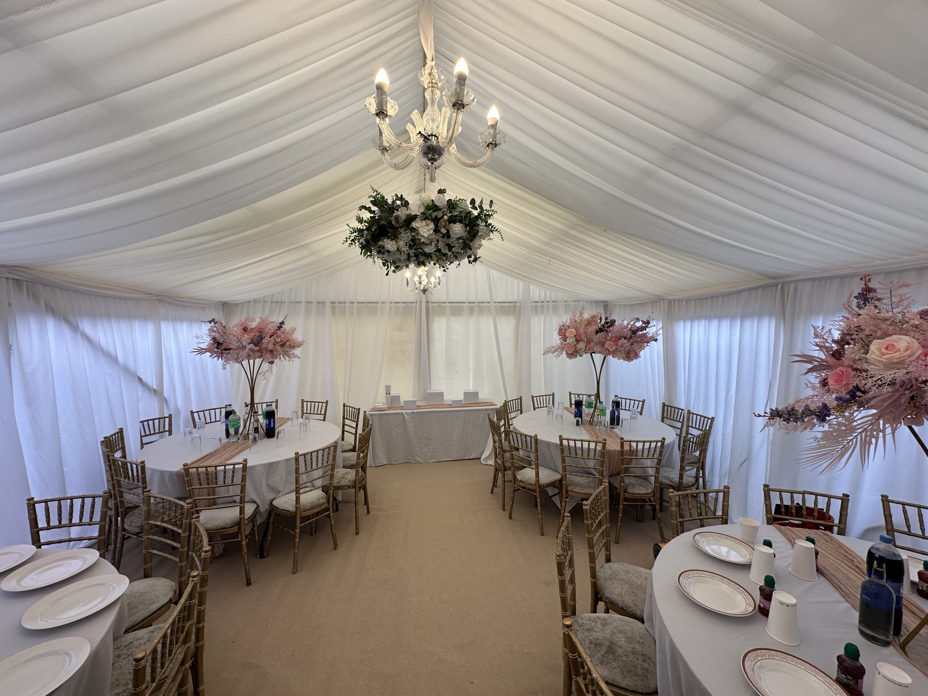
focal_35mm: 14
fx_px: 375
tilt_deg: -2.7
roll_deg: +0.5
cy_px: 348
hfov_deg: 102.1
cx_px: 464
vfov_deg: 85.7
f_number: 2.2
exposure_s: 1/100
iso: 50
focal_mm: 2.22
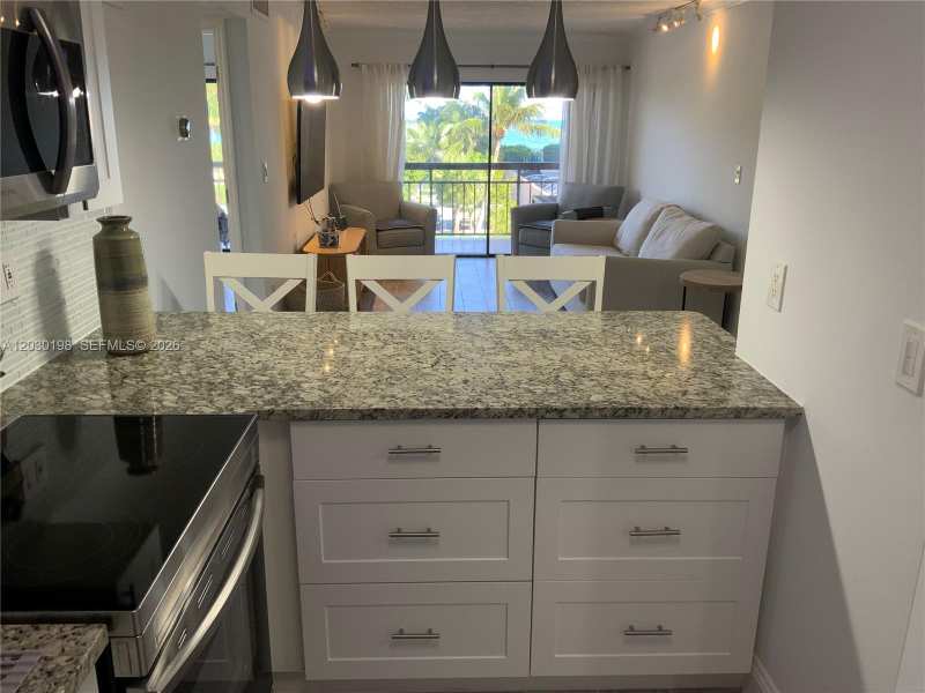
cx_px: 462
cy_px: 346
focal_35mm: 29
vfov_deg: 48.2
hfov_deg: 61.7
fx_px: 775
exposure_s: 1/120
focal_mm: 3
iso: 32
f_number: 1.8
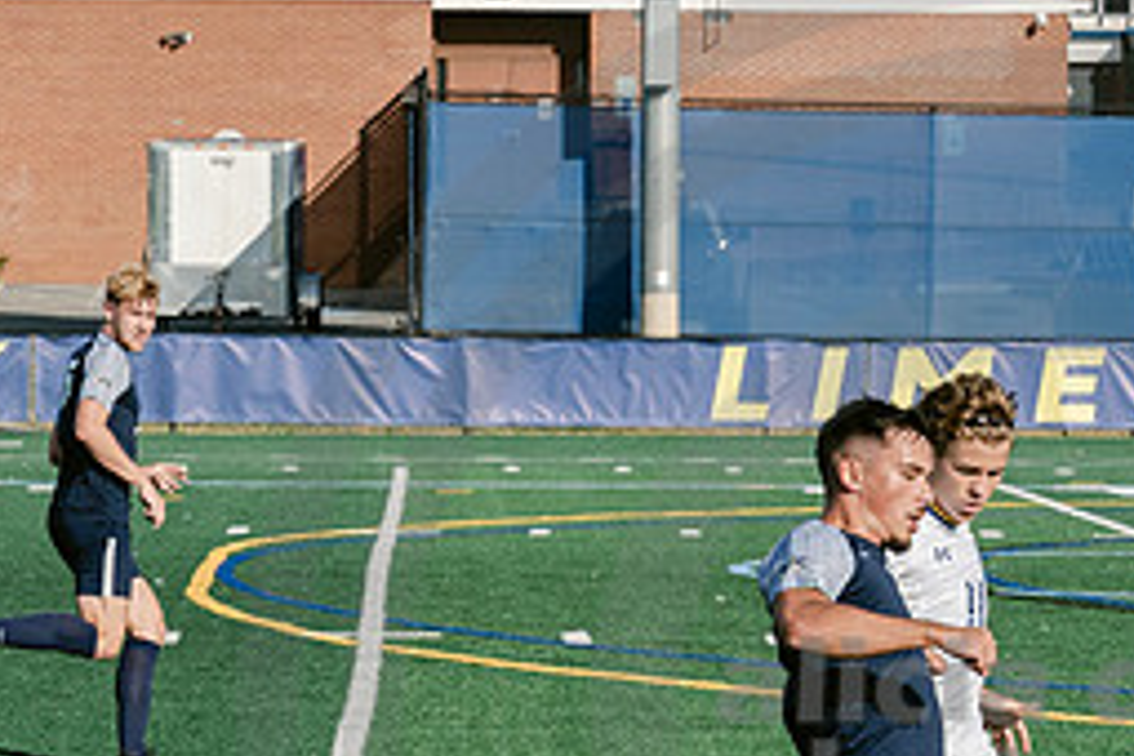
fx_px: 7874
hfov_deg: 8.2
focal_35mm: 250
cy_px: 723
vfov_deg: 5.5
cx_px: 879
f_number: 5.6
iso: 640
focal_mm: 70
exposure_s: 1/3200
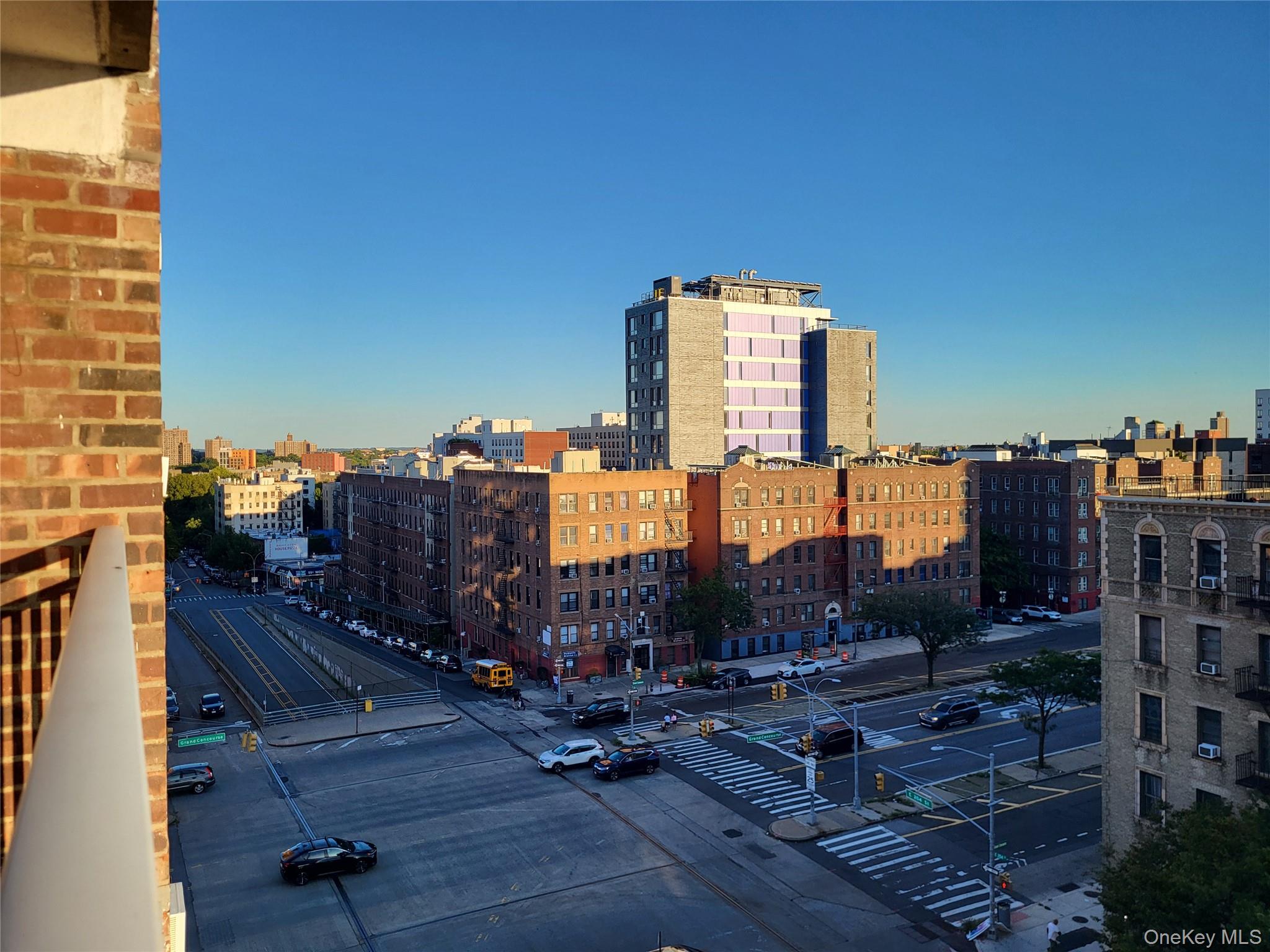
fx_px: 954
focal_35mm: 26
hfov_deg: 67.3
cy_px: 476
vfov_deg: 53.1
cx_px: 635
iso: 40
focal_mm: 5.4
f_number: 1.8
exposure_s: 1/900
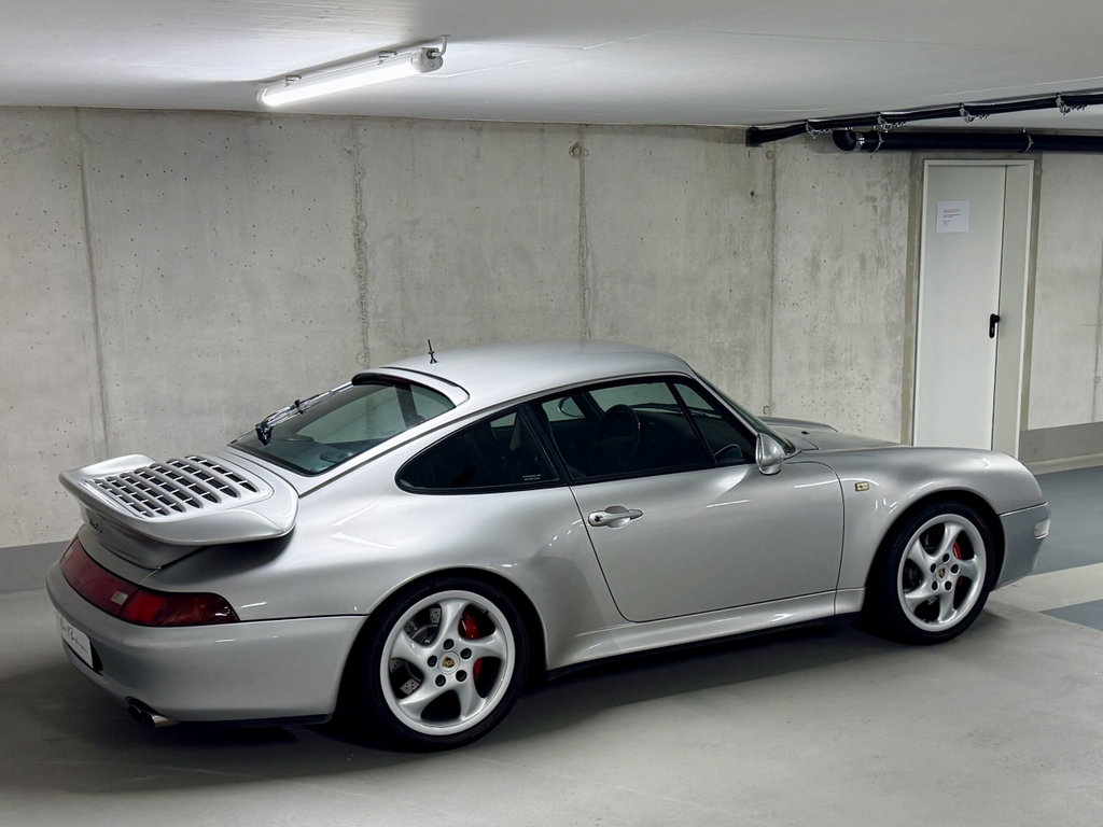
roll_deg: +0.9
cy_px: 414
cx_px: 552
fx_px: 765
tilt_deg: -13.7
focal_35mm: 24
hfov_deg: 71.6
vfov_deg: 56.8
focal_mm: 6.76
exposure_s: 1/100
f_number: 1.78
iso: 250
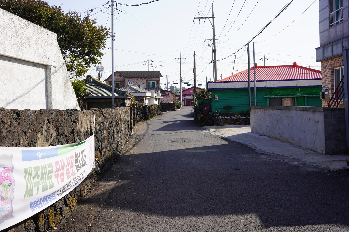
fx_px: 339
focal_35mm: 35
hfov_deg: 54.4
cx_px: 174
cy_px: 116
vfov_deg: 37.9
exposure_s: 1/100
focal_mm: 35
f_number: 11
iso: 100
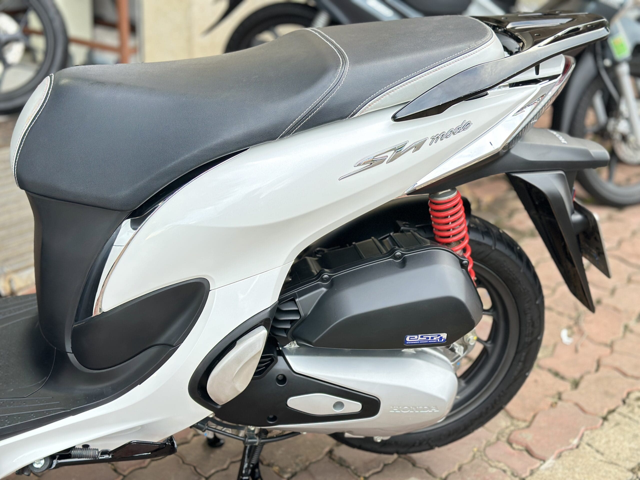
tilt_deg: -21.1
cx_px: 320
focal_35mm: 48
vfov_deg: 30.3
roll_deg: -3.6
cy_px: 240
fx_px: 887
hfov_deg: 39.7
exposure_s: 1/60
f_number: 1.78
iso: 160
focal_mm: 6.86
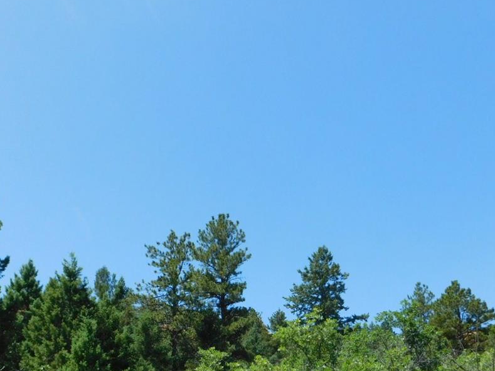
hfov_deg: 44.6
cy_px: 309
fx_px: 600
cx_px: 206
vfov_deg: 33.1
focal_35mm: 42
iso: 125
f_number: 3
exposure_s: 1/1000
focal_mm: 4
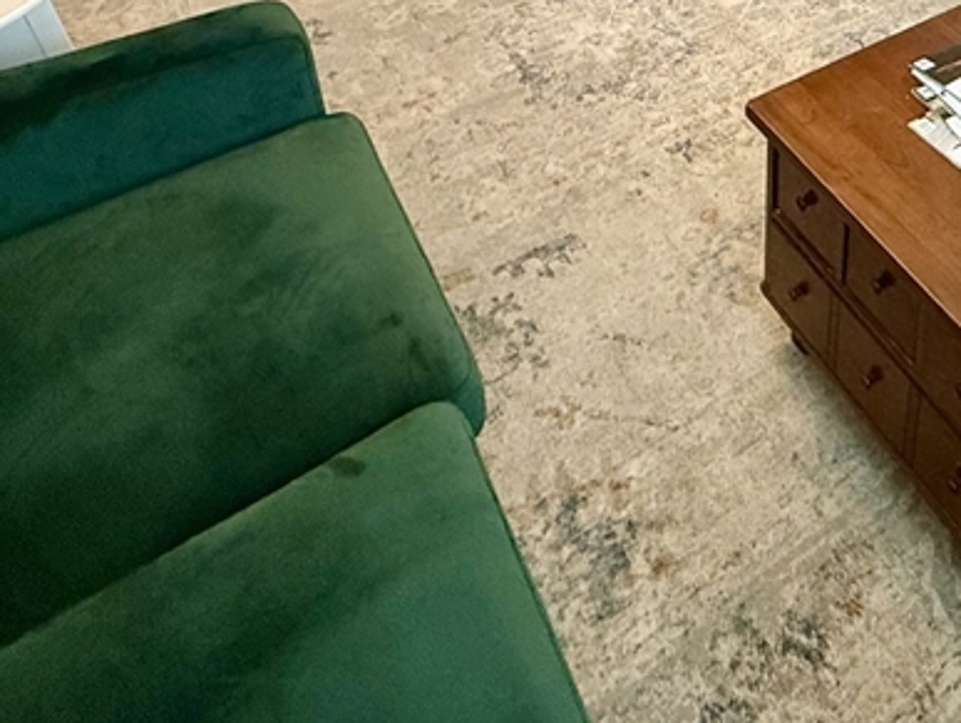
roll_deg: -3.7
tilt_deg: -23.4
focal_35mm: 37
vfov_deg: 30.9
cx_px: 899
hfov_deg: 44.6
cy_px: -201
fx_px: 1028
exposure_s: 1/60
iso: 400
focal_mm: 2.22
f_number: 2.2
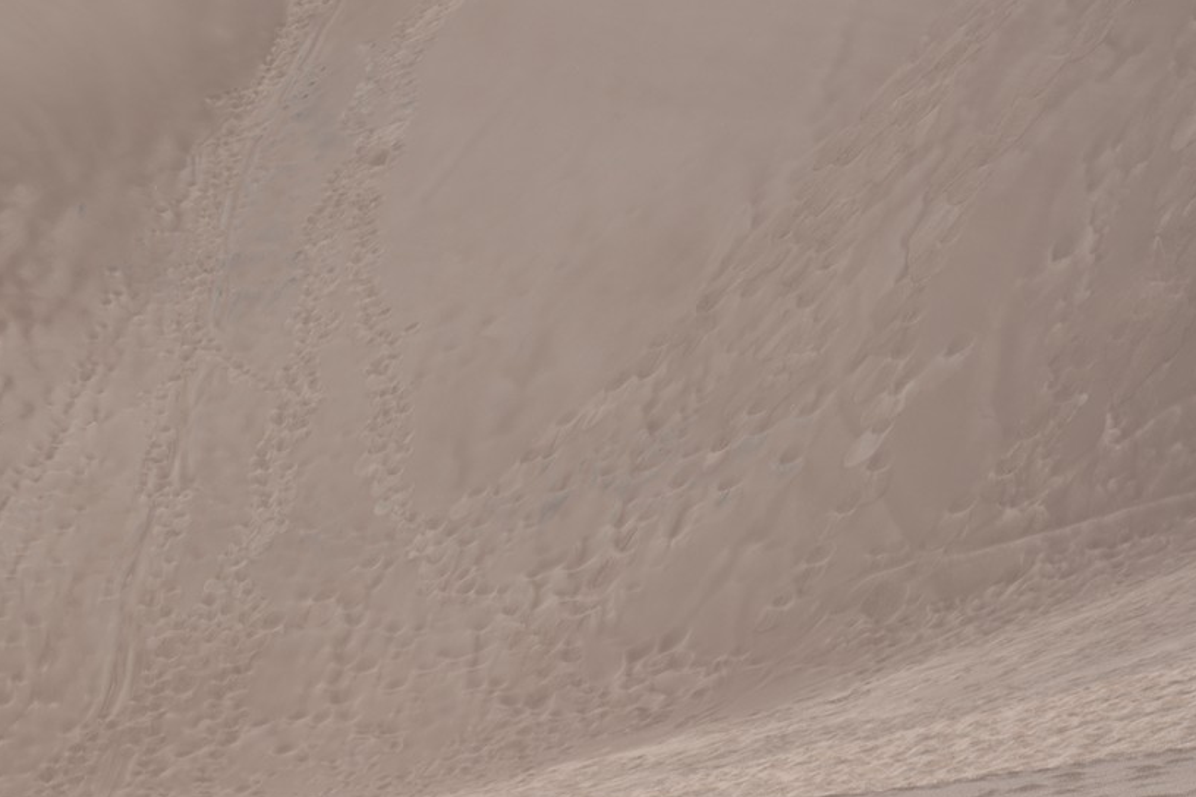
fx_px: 4883
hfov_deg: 13.7
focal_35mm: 147
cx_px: -136
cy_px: 526
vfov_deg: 9.3
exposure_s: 1/160
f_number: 13
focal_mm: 60
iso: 80
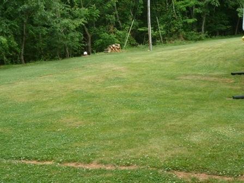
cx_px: 122
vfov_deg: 26.6
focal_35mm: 55
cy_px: 92
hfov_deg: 34.9
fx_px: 388
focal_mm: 9.1
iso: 320
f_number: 3.9
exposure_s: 1/250
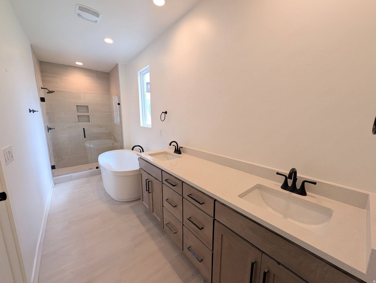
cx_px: 188
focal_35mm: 12
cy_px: 142
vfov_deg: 94.6
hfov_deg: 110.5
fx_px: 131
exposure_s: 1/120
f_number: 1.7
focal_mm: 2.02
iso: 59
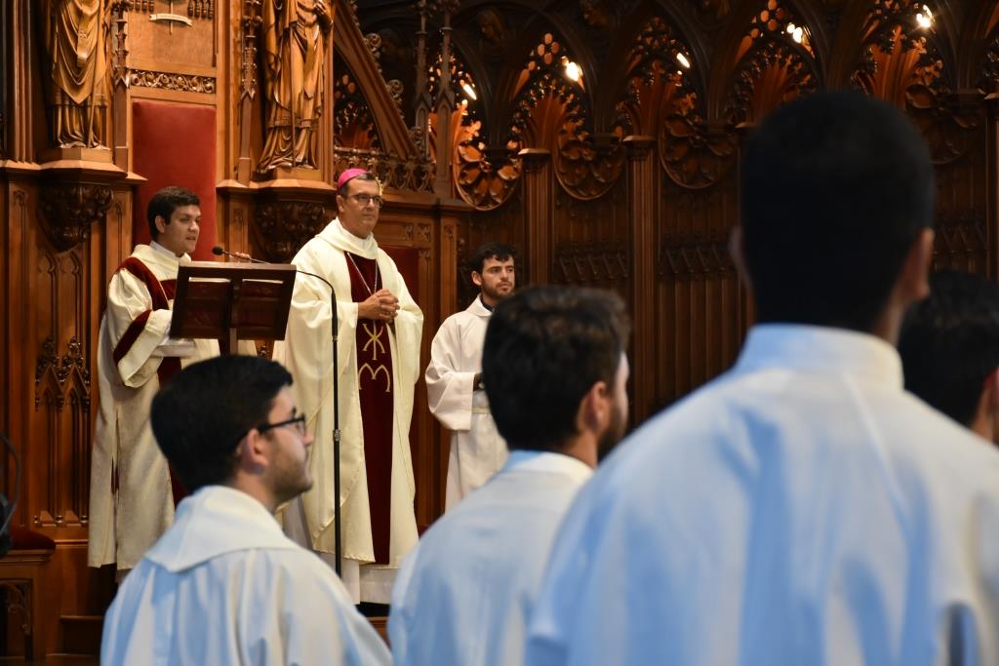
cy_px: 333
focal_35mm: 105
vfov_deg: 13.0
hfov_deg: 19.5
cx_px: 500
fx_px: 2914
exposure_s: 1/40
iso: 1250
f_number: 5
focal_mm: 70
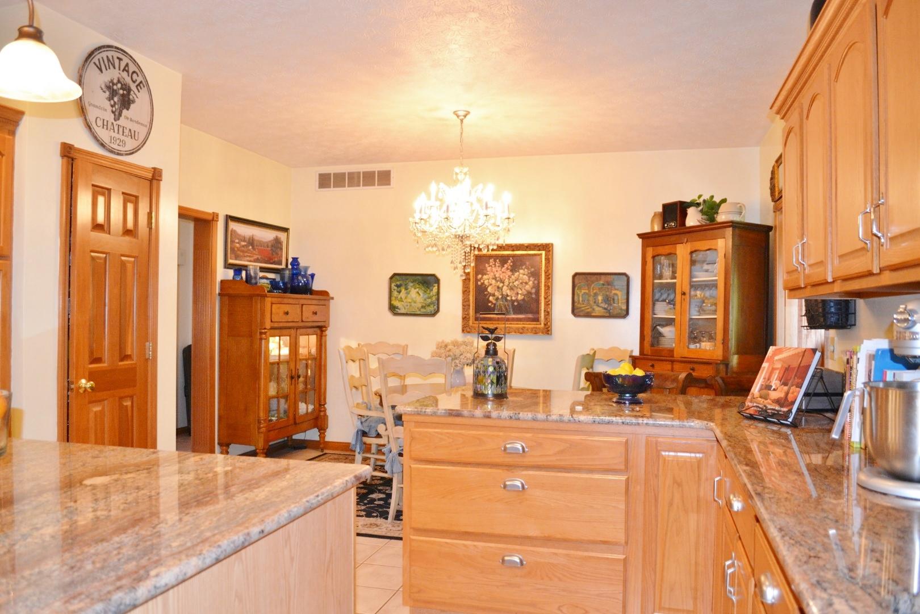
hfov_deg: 67.4
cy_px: 307
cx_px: 460
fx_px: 690
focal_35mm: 27
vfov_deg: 47.9
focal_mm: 18
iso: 1250
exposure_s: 1/60
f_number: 3.5
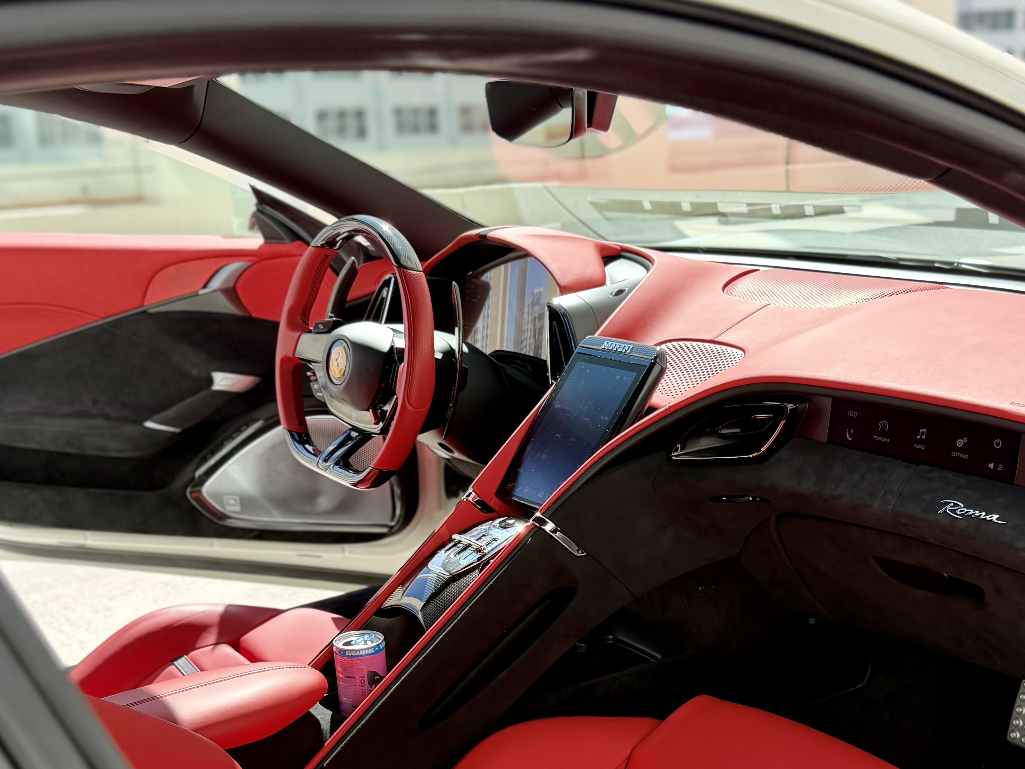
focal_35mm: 43
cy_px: 573
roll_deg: +1.9
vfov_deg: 33.0
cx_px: 647
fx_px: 1273
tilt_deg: -19.0
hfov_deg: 43.5
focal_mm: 6.76
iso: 100
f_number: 1.78
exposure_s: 1/715
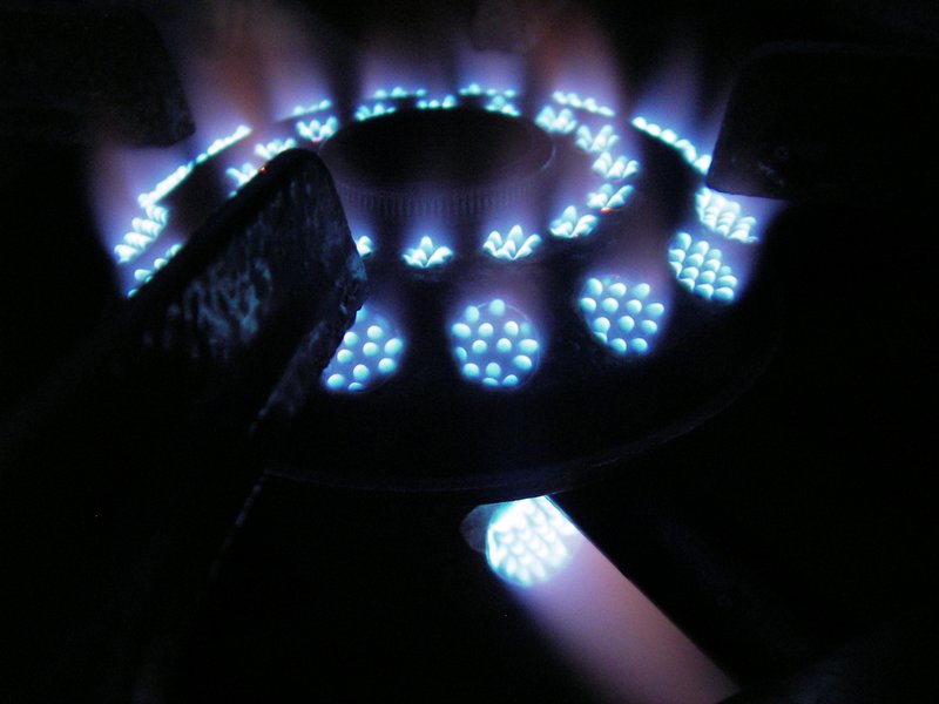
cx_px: 470
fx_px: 1194
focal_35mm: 44
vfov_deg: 32.9
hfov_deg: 42.9
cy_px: 352
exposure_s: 1/4
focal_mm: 7.3
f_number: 3.4
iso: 200
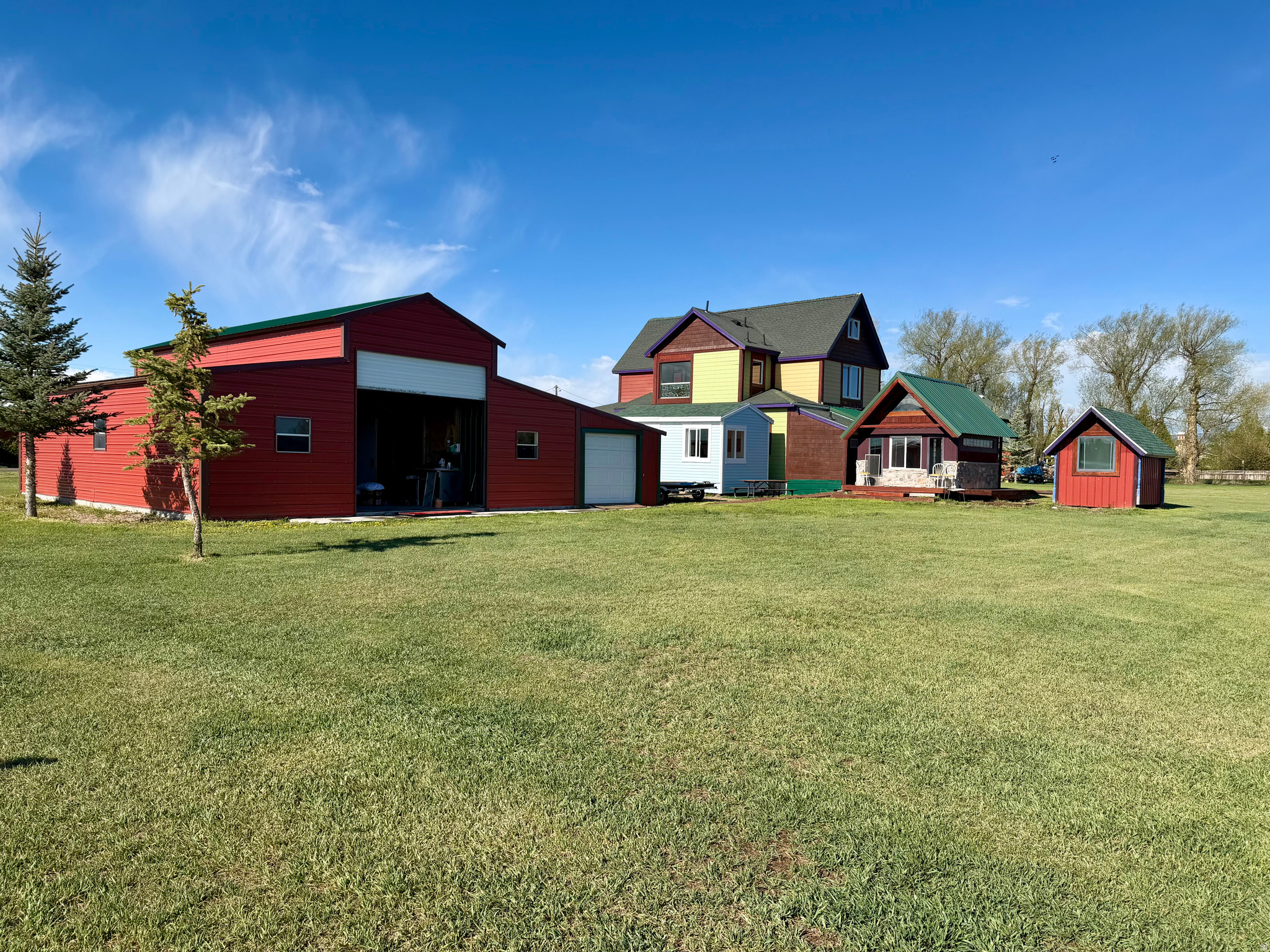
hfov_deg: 71.6
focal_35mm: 24
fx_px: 881
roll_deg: -0.7
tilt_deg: -2.5
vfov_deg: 56.8
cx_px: 635
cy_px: 476
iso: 80
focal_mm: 6.76
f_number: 1.78
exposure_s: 1/4673
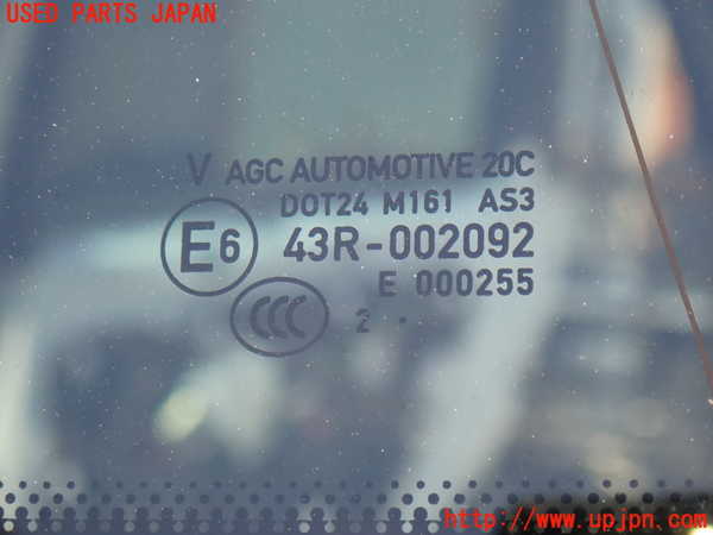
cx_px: 356
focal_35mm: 100
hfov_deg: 19.6
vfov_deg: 14.8
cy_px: 268
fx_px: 2060
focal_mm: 18
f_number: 4.9
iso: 200
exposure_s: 1/200
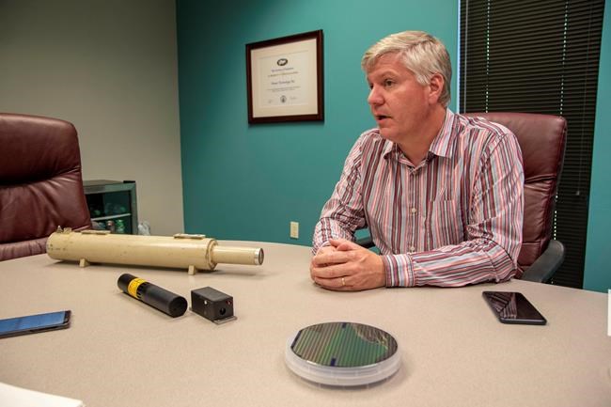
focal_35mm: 26
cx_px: 306
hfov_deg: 70.5
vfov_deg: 50.4
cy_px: 204
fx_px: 433
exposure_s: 1/60
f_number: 4
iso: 450
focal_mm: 17
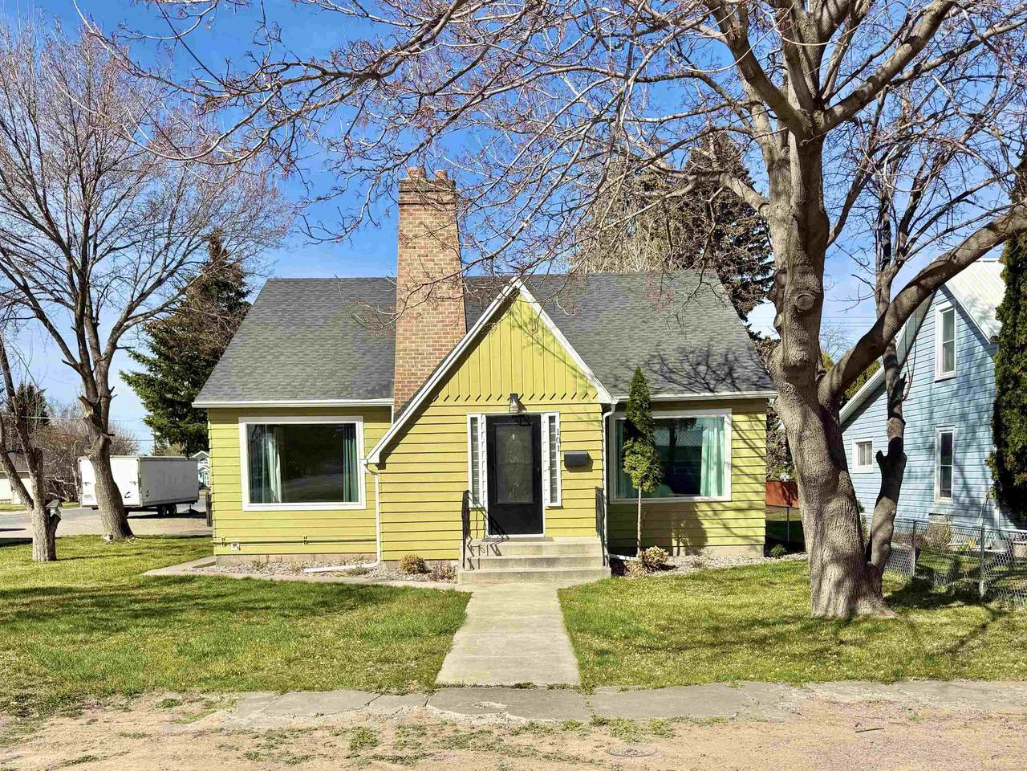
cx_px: 514
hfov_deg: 71.6
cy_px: 386
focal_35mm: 24
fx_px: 712
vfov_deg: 56.8
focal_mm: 6.76
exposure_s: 1/5319
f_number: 1.78
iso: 80
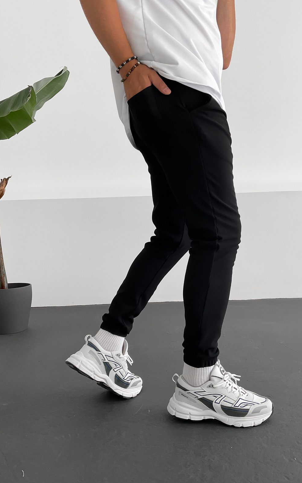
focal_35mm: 31
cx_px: 171
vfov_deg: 61.2
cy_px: 243
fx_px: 408
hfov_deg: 40.5
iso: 25
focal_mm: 3
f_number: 1.8
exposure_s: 1/120
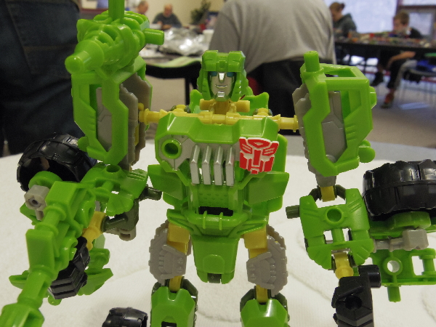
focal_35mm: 32
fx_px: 403
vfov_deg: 44.2
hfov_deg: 56.8
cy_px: 164
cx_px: 218
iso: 500
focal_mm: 5.9
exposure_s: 1/50
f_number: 4.5
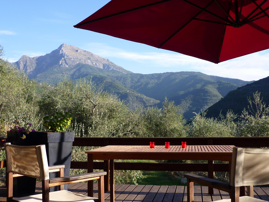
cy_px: 101
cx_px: 134
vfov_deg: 37.7
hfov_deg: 49.0
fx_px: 295
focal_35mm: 38
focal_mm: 5.5
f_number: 2.8
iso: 80
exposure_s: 1/500
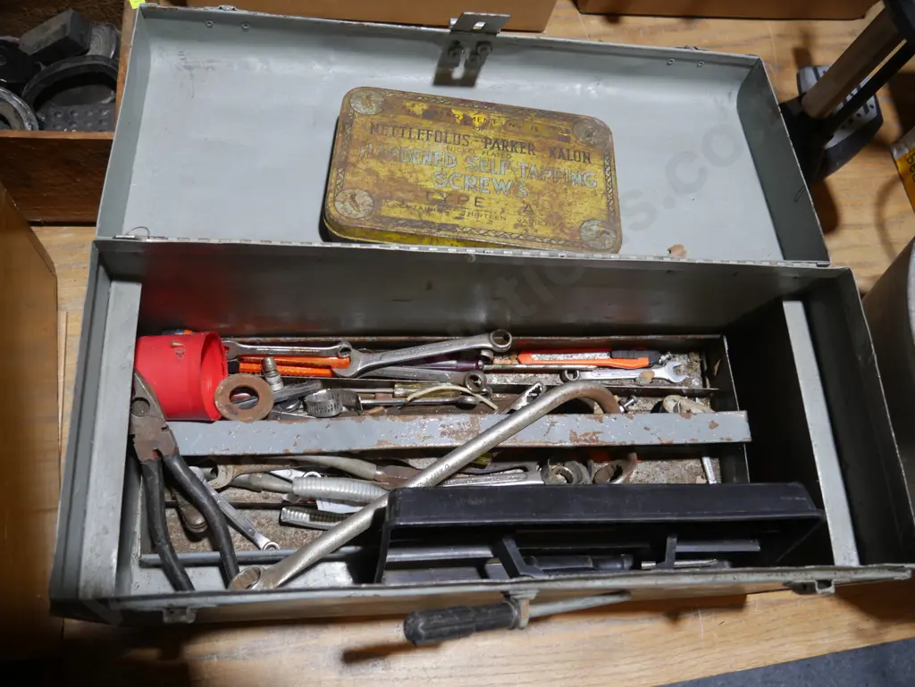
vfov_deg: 46.8
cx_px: 458
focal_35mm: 30
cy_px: 344
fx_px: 793
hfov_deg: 59.9
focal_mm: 15
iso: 250
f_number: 3.6
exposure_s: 1/60
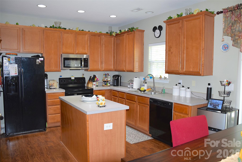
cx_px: 121
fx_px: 182
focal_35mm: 27
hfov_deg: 67.4
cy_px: 81
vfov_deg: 48.0
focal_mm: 18
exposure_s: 1/60
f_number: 4
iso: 800
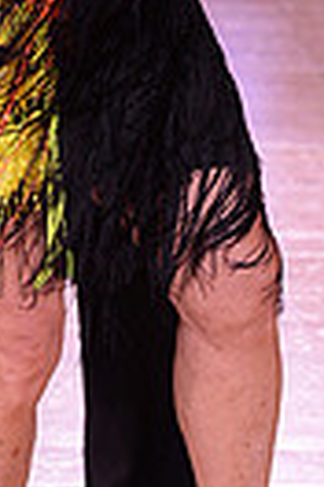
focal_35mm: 527
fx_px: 7114
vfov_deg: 3.9
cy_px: -151
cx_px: -24
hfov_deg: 2.6
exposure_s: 1/250
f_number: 5
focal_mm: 120
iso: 2000
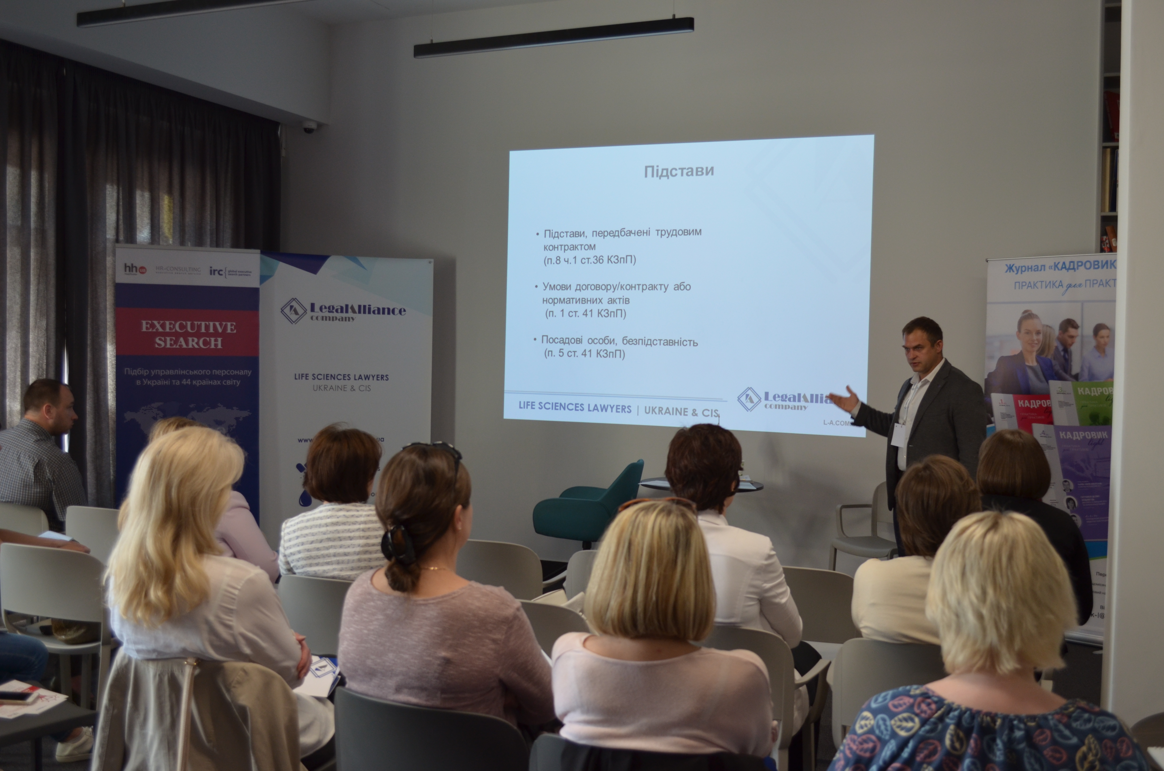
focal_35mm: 36
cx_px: 582
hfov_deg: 53.2
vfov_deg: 36.7
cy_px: 386
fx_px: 1162
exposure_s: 1/50
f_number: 4
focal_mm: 24
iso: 400
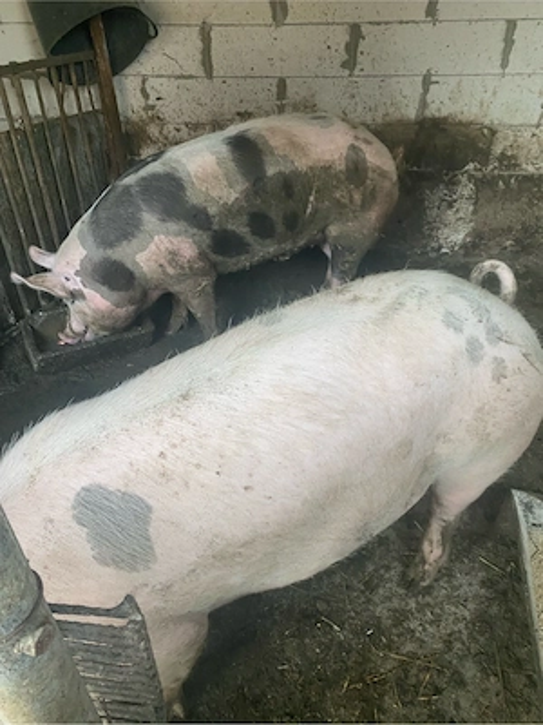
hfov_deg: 53.1
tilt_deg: -34.2
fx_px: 544
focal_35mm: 26
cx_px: 272
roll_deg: +2.6
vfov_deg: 67.3
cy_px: 362
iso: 250
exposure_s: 1/60
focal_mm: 4.25
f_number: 1.8
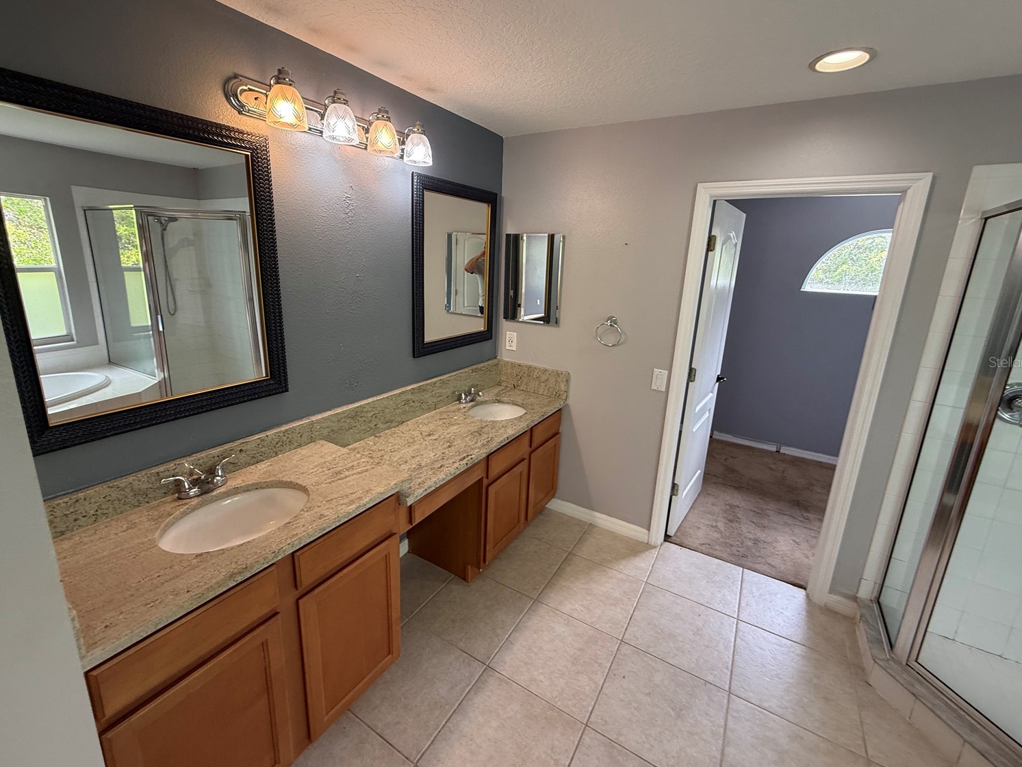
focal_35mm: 15
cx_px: 506
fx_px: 443
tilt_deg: -14.4
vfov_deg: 81.7
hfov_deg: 98.2
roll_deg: -2.2
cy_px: 362
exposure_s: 1/99
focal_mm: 2.22
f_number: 2.2
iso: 100
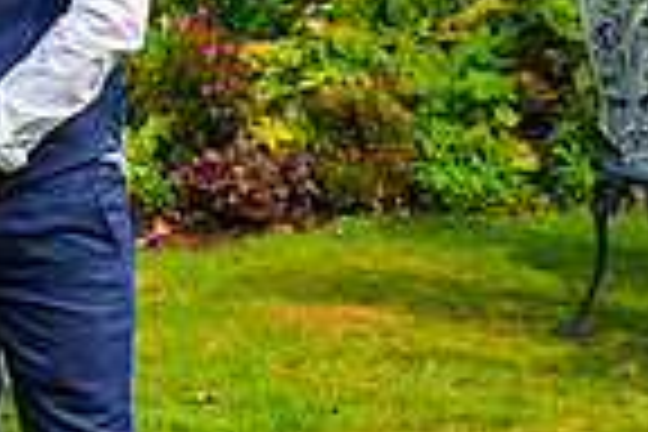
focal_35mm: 169
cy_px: -17
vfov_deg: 8.1
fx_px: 3042
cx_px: -342
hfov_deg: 11.6
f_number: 3.5
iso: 800
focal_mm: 37
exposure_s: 1/4000
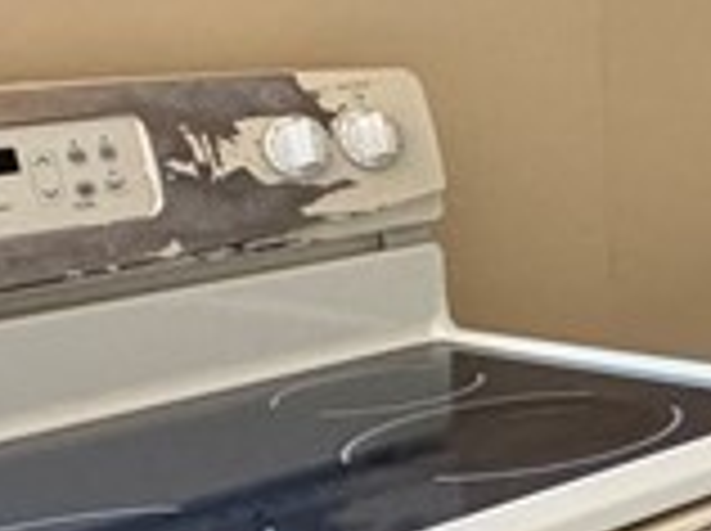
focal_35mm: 91
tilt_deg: -5.9
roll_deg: -0.2
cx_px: 1539
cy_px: 99
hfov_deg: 15.6
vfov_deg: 16.1
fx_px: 1866
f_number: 2.2
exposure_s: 1/121
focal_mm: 2.22
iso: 320
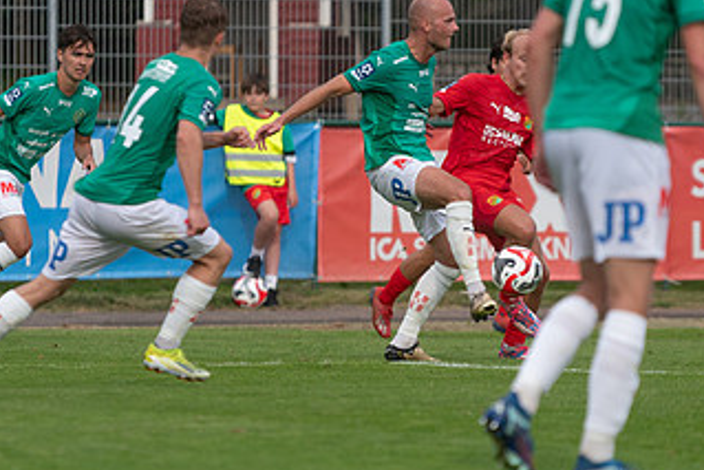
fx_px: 10662
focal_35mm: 545
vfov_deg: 2.5
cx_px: 474
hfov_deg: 3.8
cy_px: 224
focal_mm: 200
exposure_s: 1/1250
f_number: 3.2
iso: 280
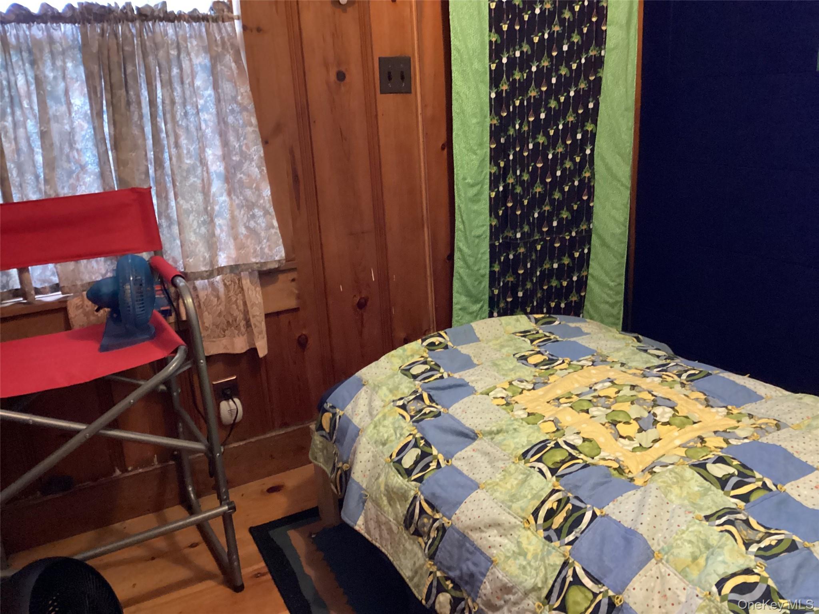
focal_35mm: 31
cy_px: 307
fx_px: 733
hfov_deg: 58.4
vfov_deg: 45.4
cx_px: 410
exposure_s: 1/20
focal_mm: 3.3
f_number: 2.4
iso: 640
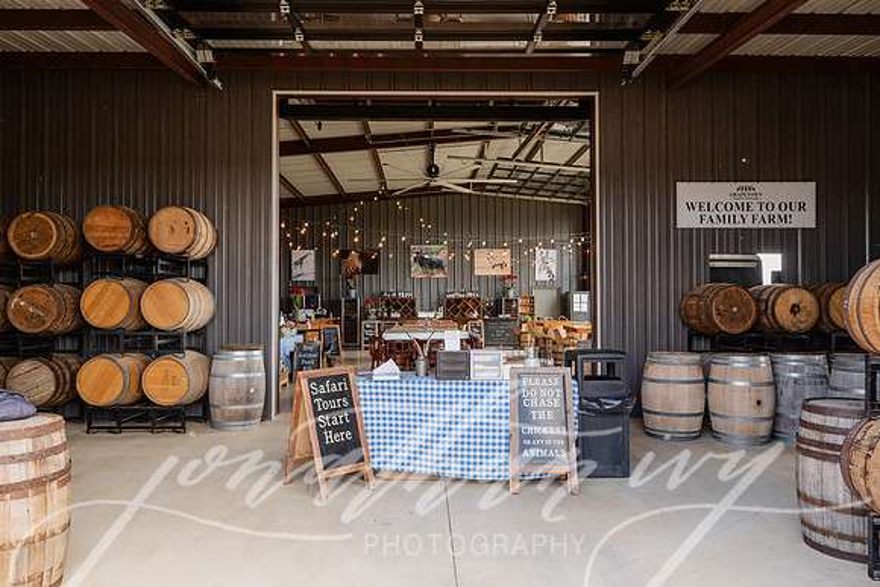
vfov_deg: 48.8
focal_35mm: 26
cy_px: 294
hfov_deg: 68.5
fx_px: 647
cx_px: 437
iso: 1000
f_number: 7.1
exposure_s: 1/200
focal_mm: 24
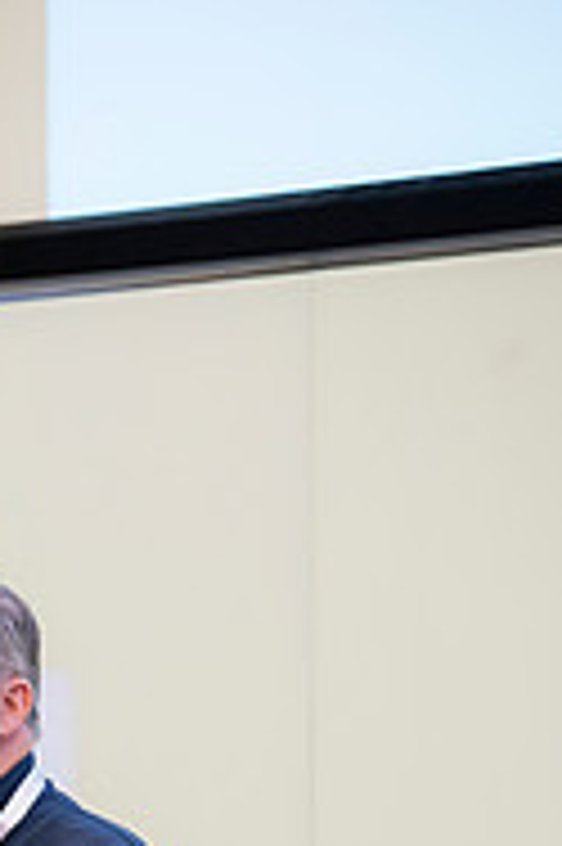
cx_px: -36
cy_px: 954
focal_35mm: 324
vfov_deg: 6.3
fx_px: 7600
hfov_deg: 4.2
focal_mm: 135
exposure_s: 1/125
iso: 1000
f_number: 2.8
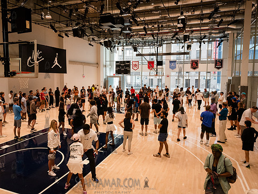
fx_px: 201
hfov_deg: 65.1
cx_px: 114
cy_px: 94
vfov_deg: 51.3
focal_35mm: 27
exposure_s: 1/400
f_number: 5
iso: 5000
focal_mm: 24
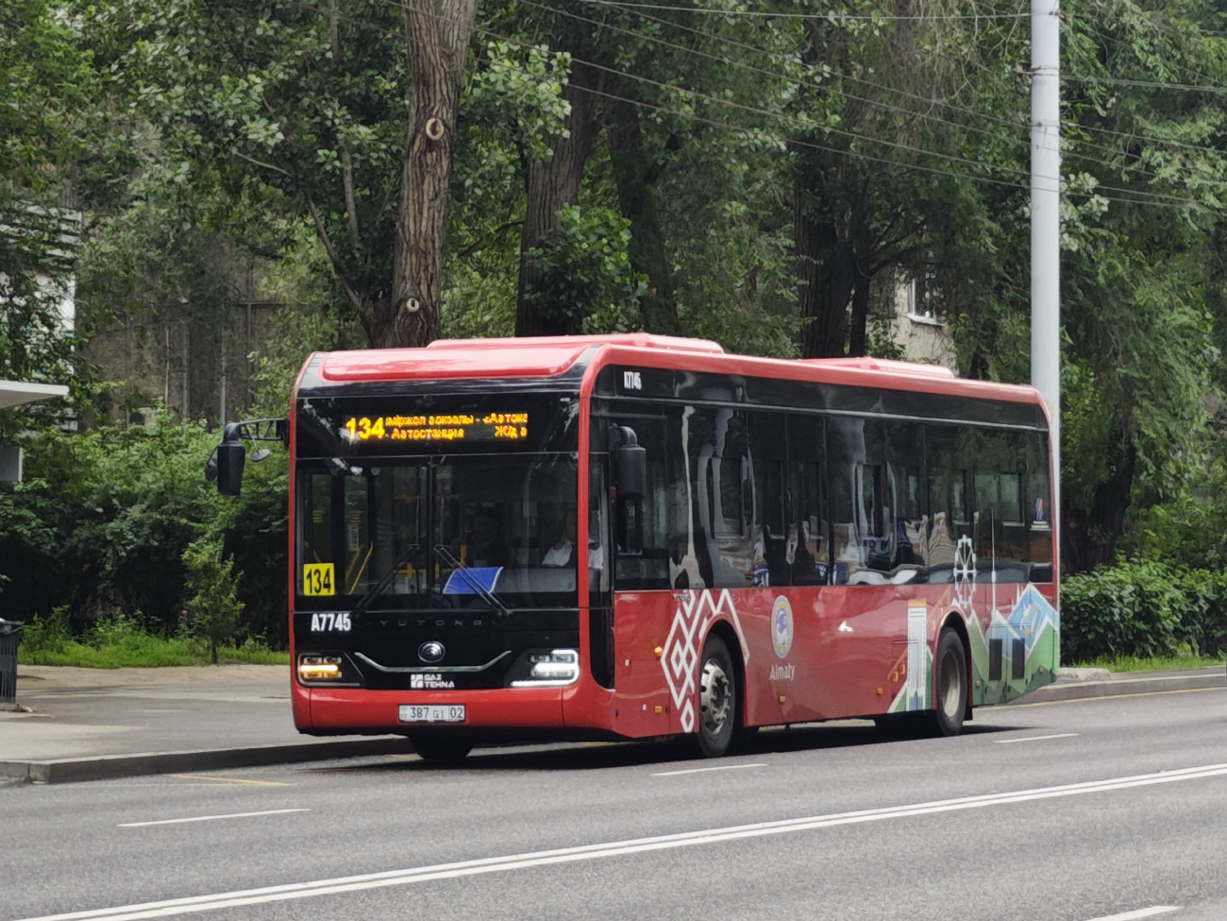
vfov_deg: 9.9
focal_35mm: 150
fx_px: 5317
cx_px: 614
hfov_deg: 13.2
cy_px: 460
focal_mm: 9
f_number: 2
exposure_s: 1/100
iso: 125
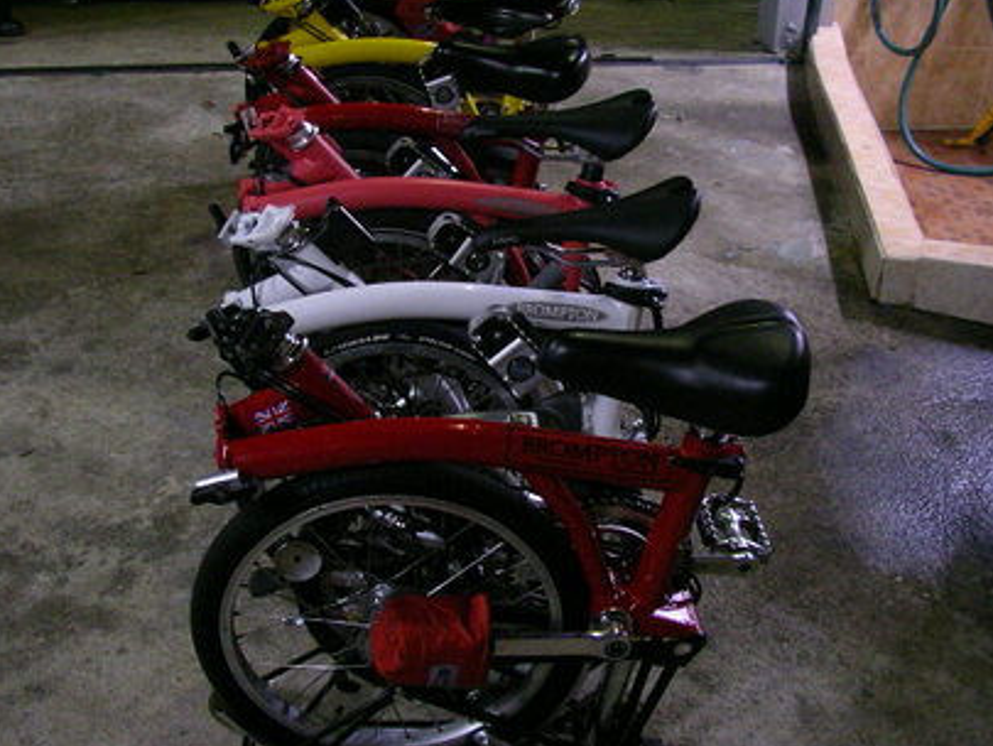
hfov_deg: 42.0
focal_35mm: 45
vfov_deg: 32.2
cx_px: 444
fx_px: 1291
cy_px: 326
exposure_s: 1/2
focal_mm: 6
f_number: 2.9
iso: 200
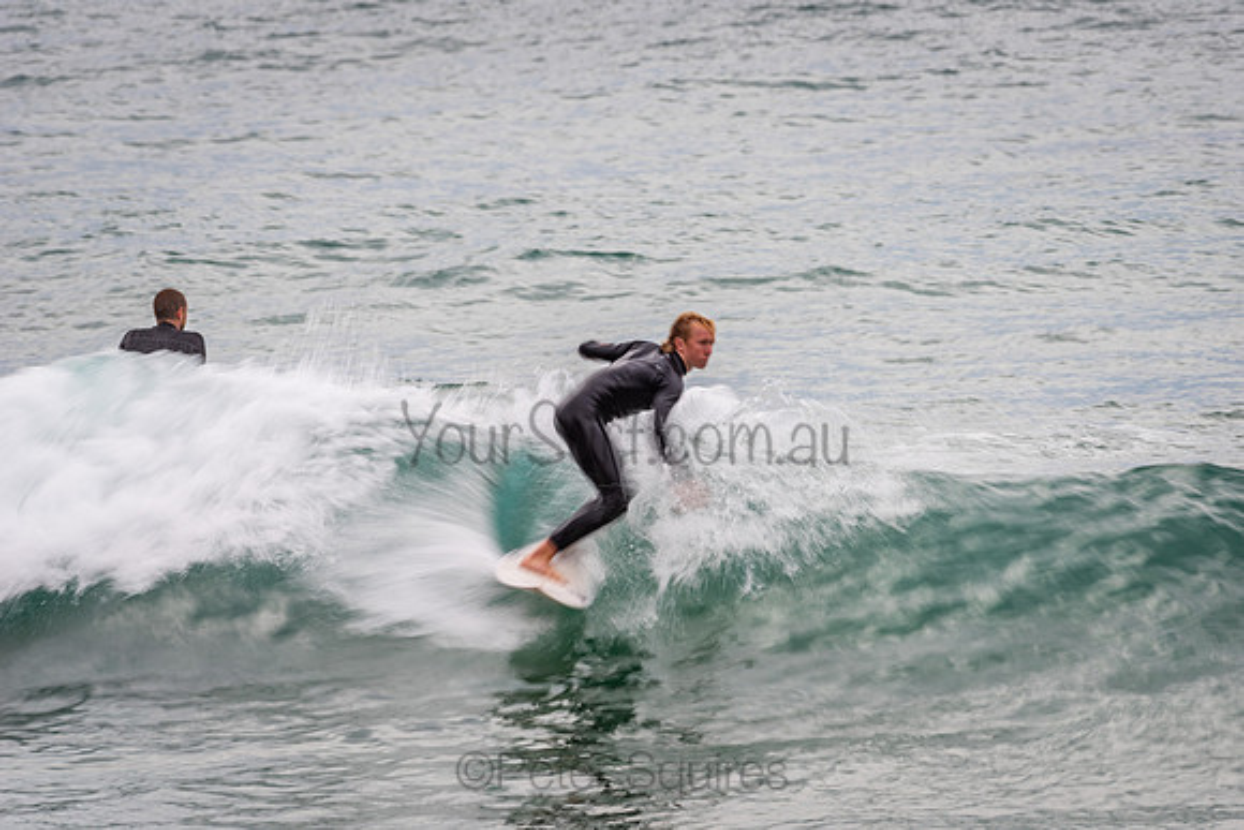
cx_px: 622
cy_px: 415
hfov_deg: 4.1
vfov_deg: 2.8
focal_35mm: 500
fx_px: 17281
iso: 64
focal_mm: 500
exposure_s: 1/25
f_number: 11
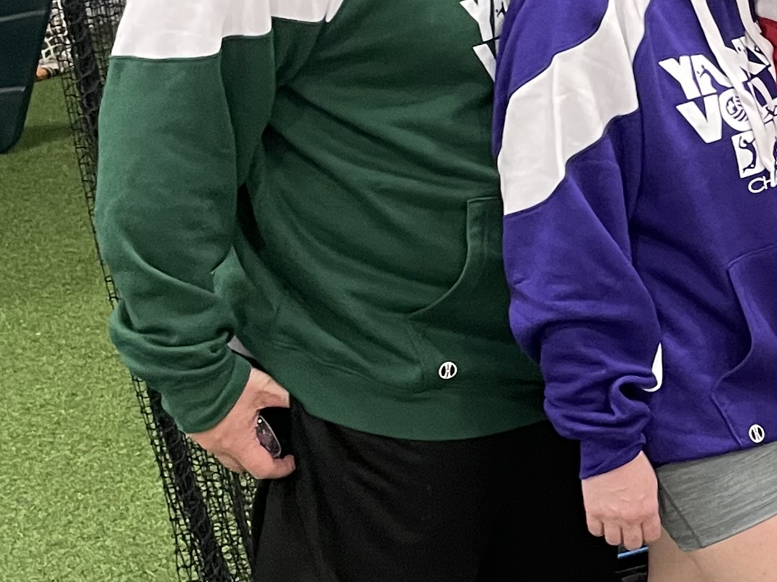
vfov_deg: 15.1
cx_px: 1185
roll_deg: +0.4
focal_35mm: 98
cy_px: 275
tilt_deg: -14.7
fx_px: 2199
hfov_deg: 17.8
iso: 250
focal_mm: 4.2
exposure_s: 1/60
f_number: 1.6
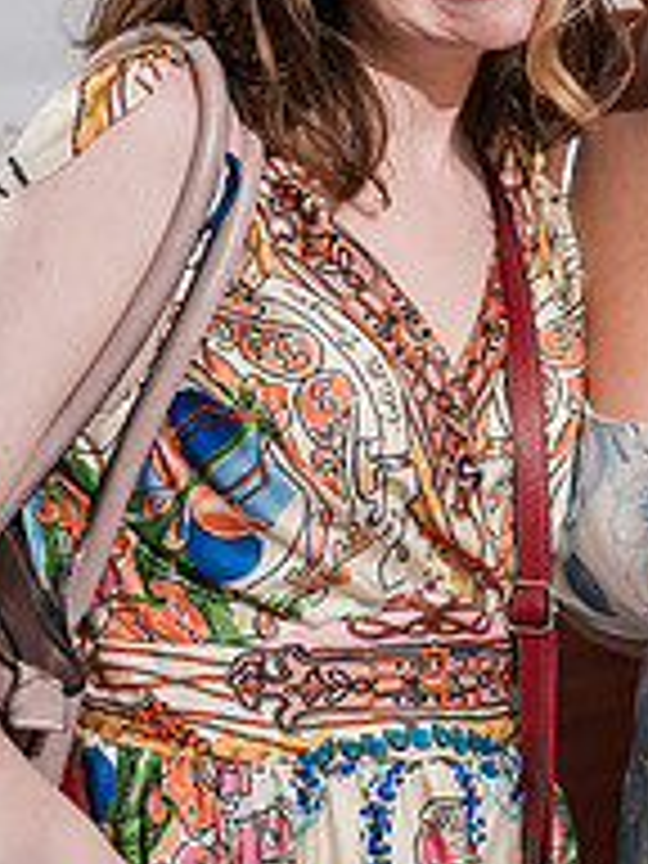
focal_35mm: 144
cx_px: 594
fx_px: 3594
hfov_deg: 10.2
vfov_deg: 13.7
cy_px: 230
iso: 3200
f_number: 4
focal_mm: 64
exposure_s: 1/250
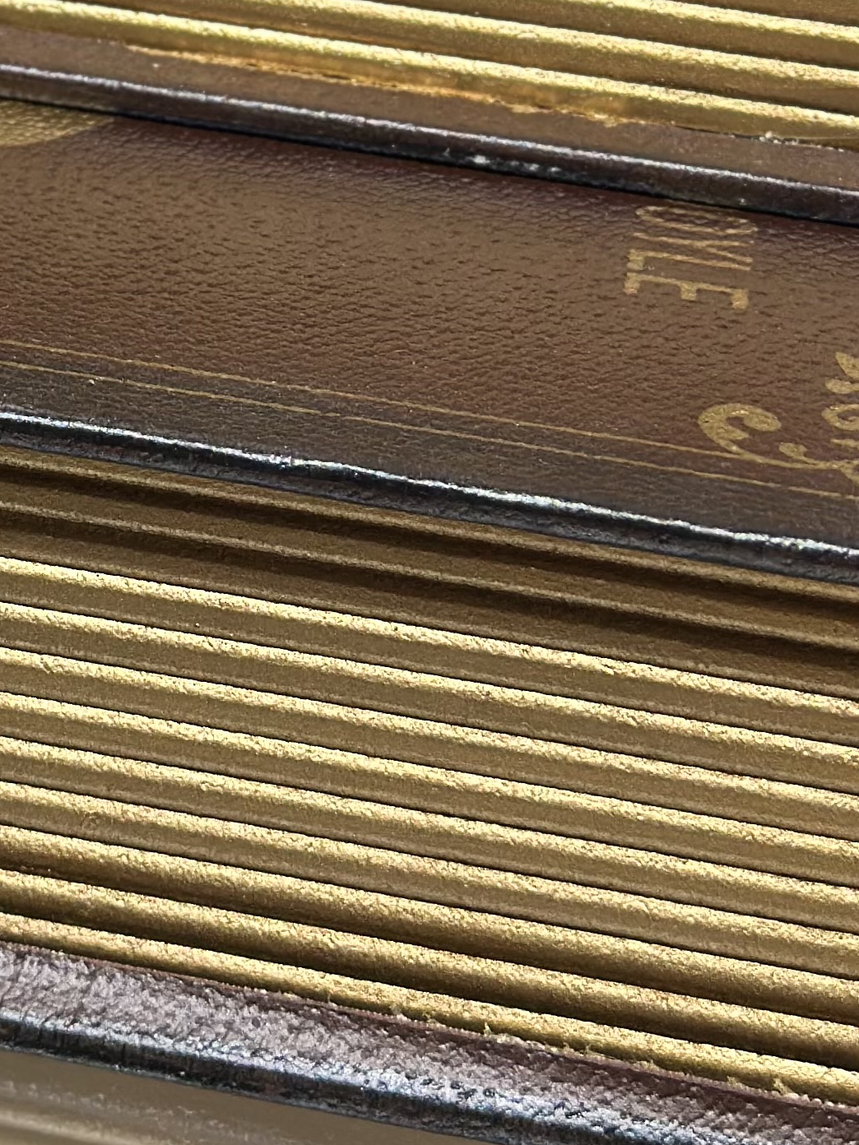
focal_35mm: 139
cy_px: -452
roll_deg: -1.5
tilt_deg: -18.3
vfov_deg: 13.5
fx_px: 4599
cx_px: -370
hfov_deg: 10.4
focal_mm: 6.86
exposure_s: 1/386
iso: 80
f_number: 1.78
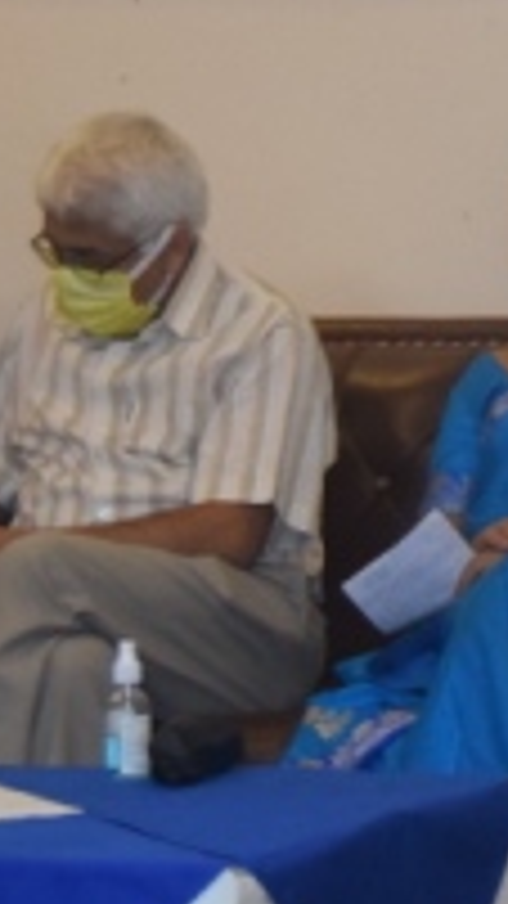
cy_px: -16
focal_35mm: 232
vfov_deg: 9.2
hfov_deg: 5.0
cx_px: 1349
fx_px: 5550
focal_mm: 29
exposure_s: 1/80
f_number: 4.5
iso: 800
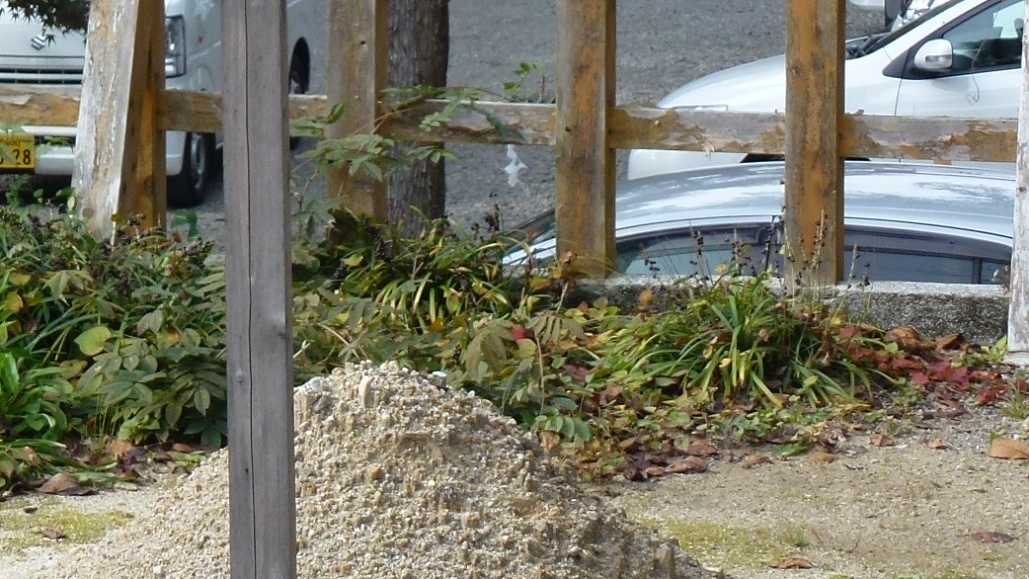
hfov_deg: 11.3
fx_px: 5184
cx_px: 312
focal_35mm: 190
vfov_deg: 6.4
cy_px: 64
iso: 100
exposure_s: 1/160
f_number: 4.7
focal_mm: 12.7
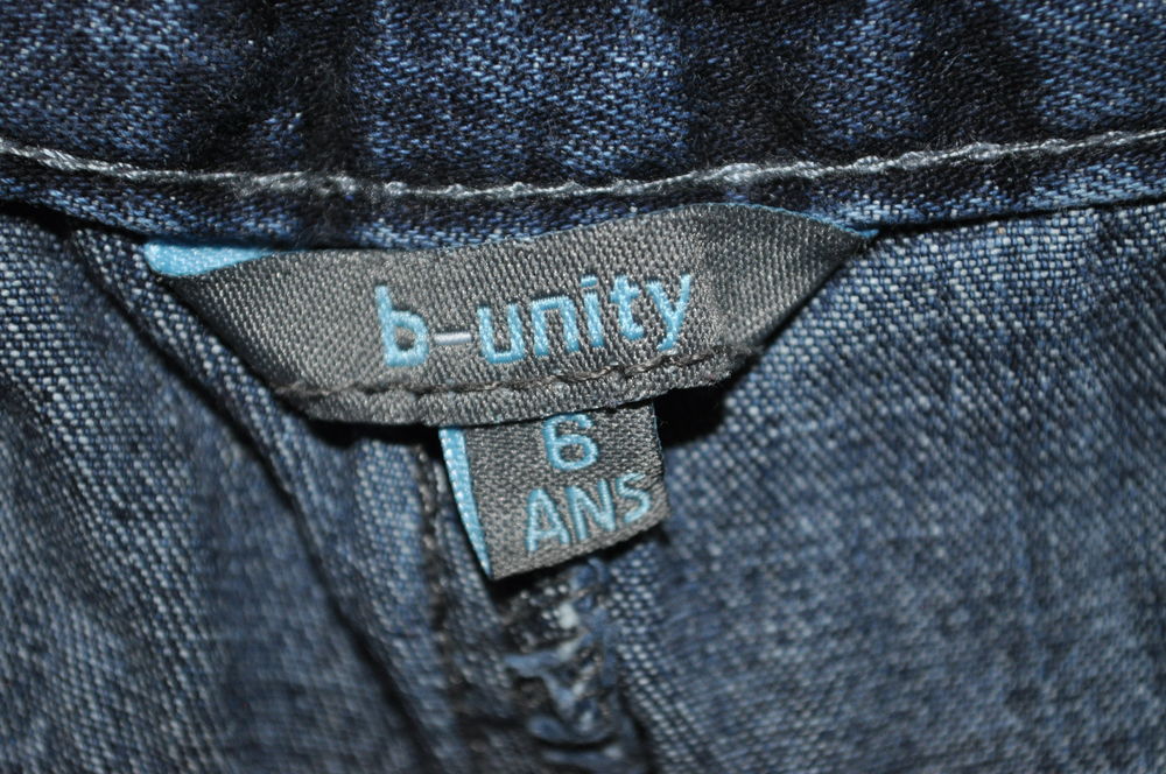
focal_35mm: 82
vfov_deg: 16.5
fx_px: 2669
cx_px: 583
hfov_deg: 24.6
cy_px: 387
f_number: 5.6
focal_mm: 55
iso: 800
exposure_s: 1/60
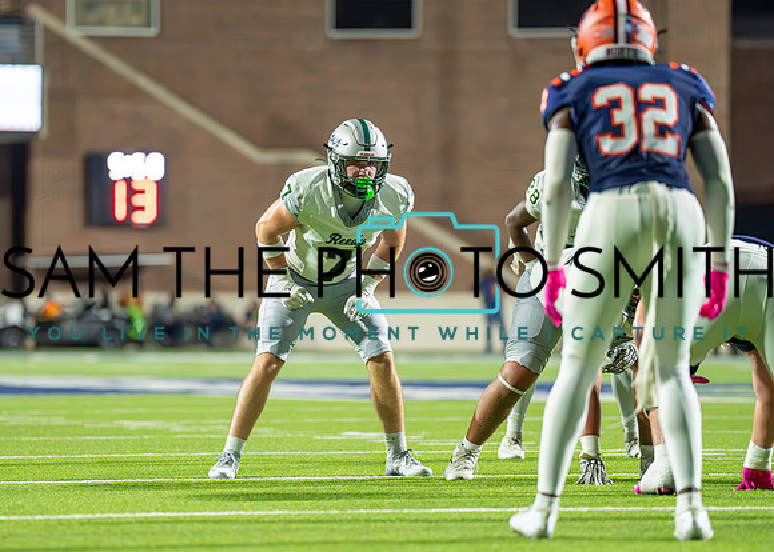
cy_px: 274
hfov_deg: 6.4
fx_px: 6938
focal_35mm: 316
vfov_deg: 4.6
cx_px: 330
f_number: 2.8
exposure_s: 1/1600
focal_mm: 200
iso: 4000
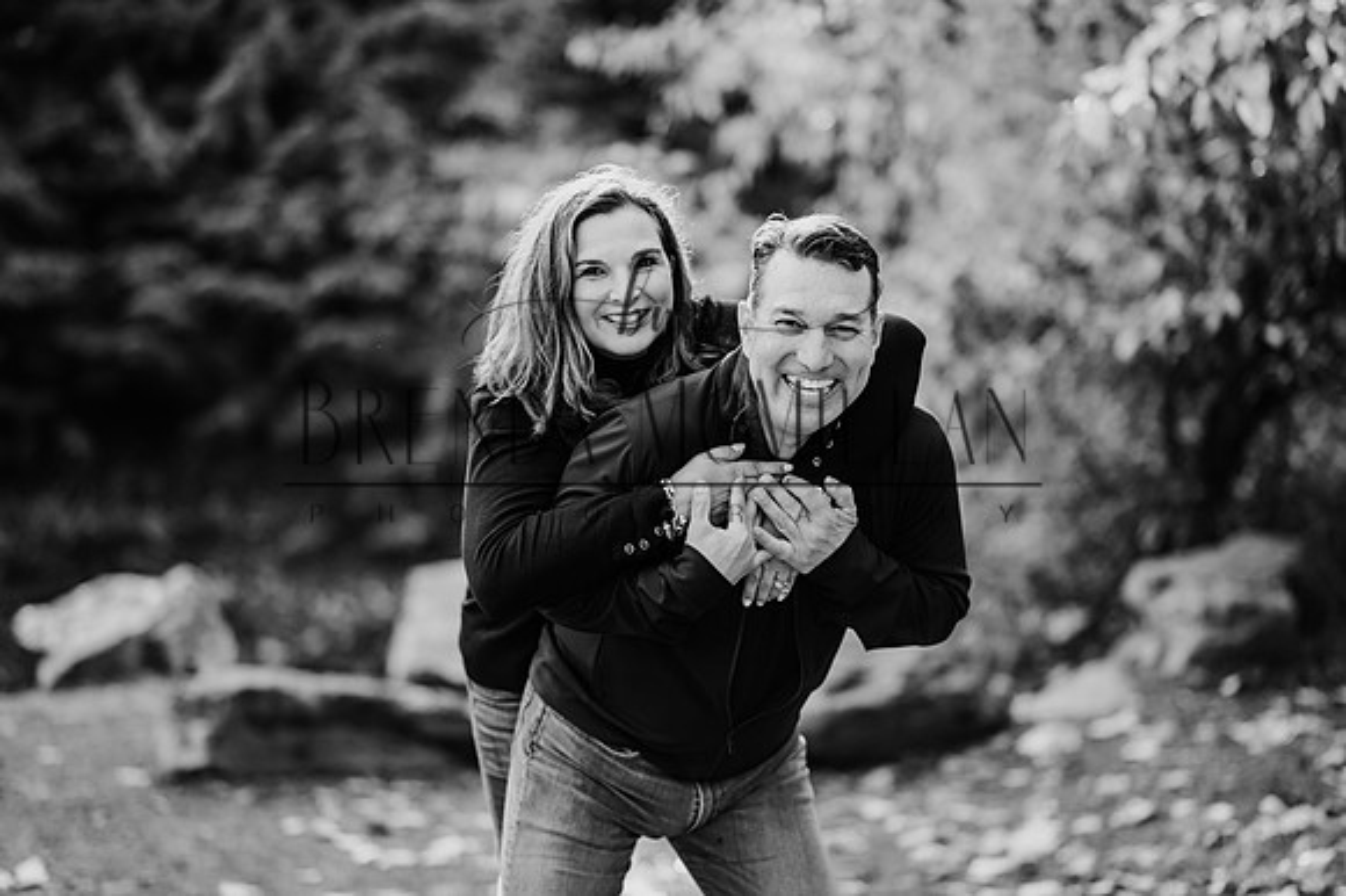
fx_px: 3176
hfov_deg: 23.9
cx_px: 673
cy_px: 448
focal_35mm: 85
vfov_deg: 16.1
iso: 500
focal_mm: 85
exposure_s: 1/1000
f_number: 1.8
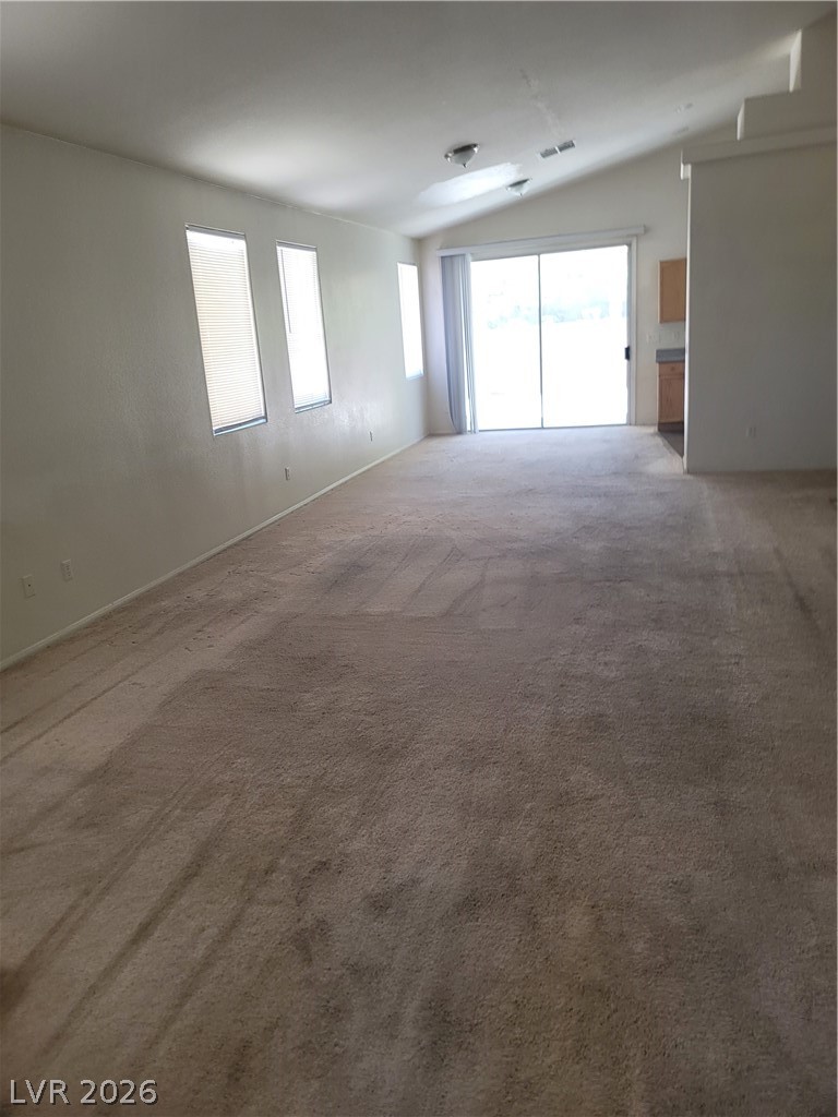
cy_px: 558
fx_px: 807
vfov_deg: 69.4
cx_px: 419
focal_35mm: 25
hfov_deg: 54.9
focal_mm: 7
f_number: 1.8
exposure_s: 1/120
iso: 100
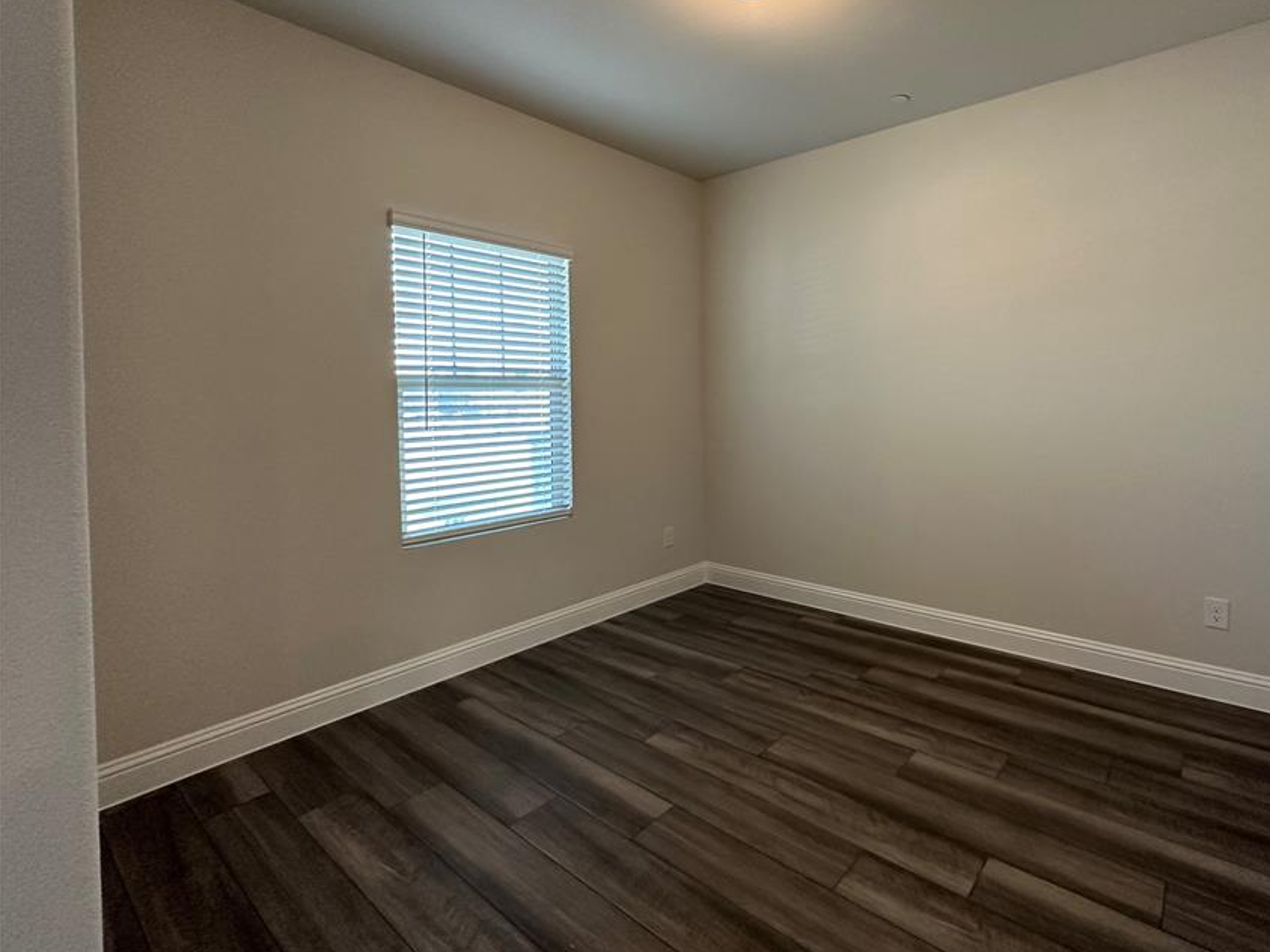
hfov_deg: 89.7
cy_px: 404
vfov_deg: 74.2
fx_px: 624
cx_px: 770
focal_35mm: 17
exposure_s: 1/120
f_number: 2.2
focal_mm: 2.22
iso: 250
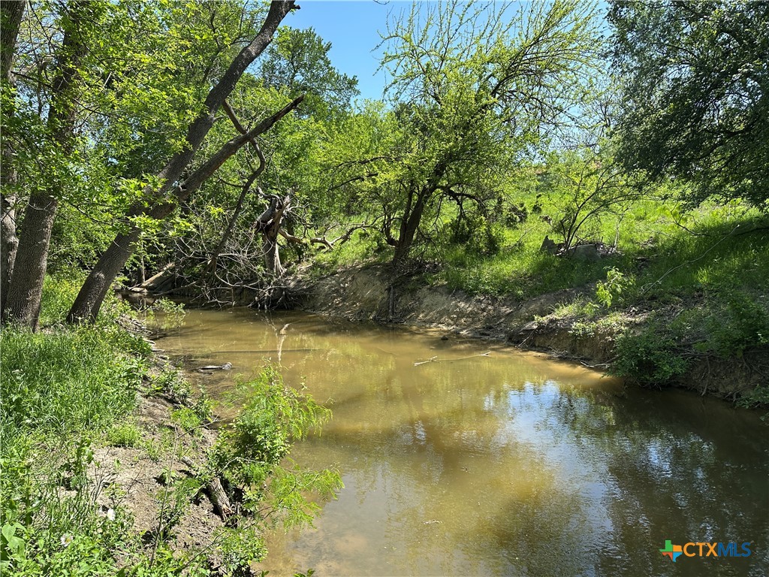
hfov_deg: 71.6
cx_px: 384
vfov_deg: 56.8
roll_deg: +0.6
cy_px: 288
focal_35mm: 24
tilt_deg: -5.1
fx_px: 533
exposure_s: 1/1613
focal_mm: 6.86
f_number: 1.78
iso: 80
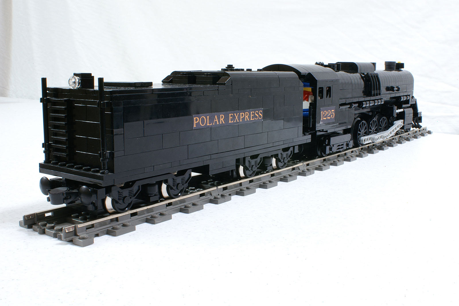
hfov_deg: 49.6
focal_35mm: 39
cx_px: 230
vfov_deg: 34.2
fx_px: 497
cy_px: 153
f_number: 29
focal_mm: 26
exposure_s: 10
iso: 100
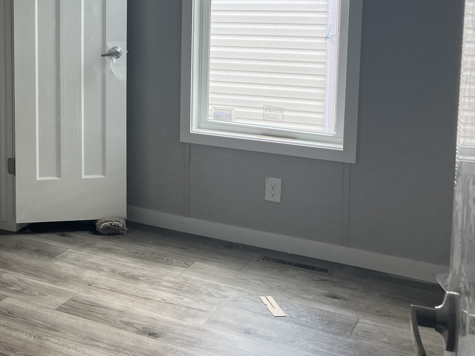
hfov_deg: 34.5
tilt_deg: -4.7
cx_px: 37
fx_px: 714
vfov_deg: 27.4
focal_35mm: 52
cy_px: 63
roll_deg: +3.0
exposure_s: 1/103
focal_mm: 3.99
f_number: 1.8
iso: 80
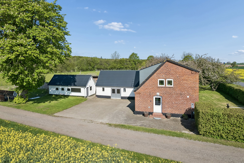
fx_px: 149
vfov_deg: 57.2
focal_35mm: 22
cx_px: 122
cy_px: 82
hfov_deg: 78.6
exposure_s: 1/2000
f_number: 2.8
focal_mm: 8.4
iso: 110
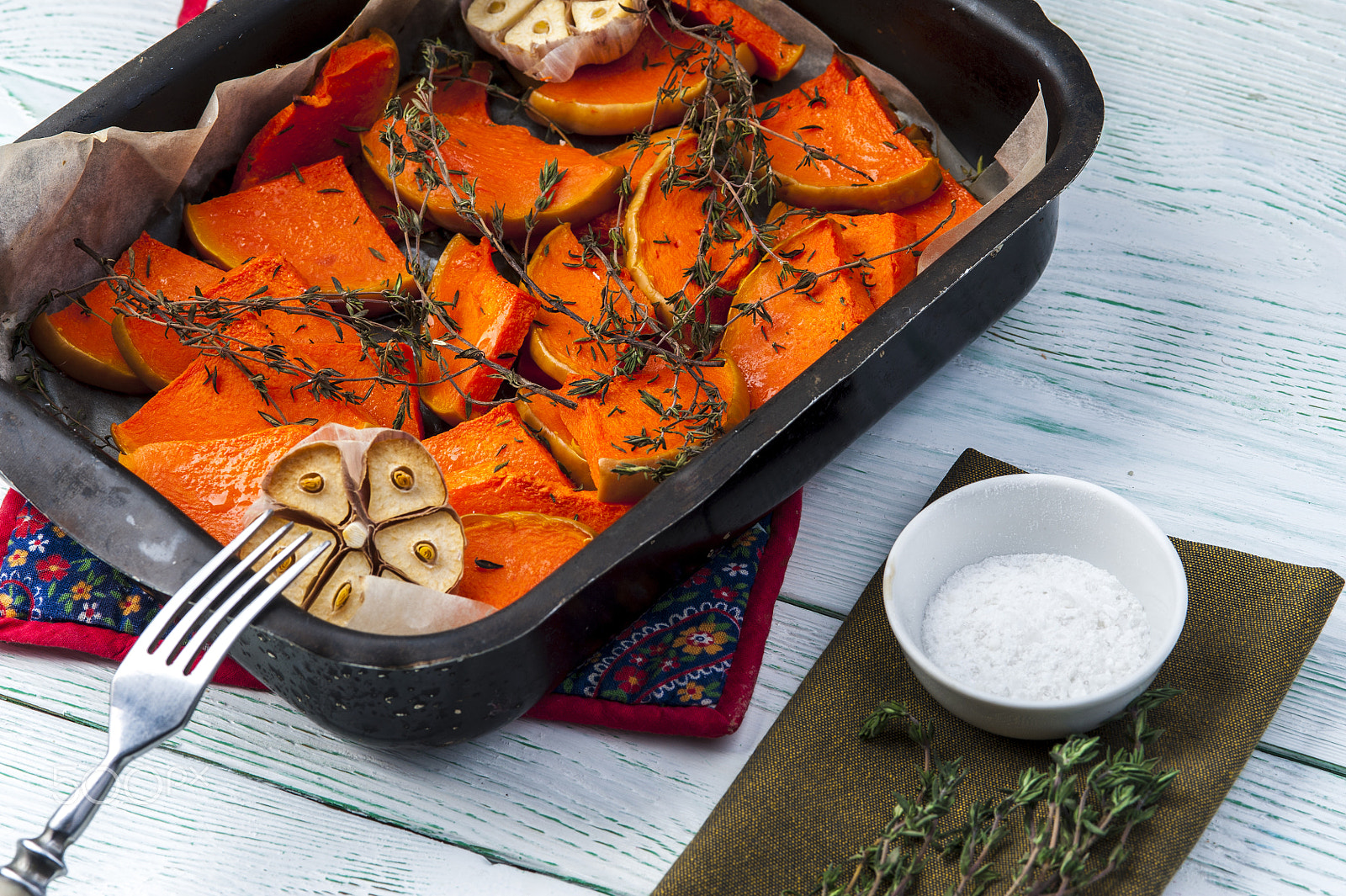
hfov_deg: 19.5
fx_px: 3924
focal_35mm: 105
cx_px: 673
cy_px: 448
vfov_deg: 13.0
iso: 100
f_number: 14
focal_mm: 105
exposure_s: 1/60
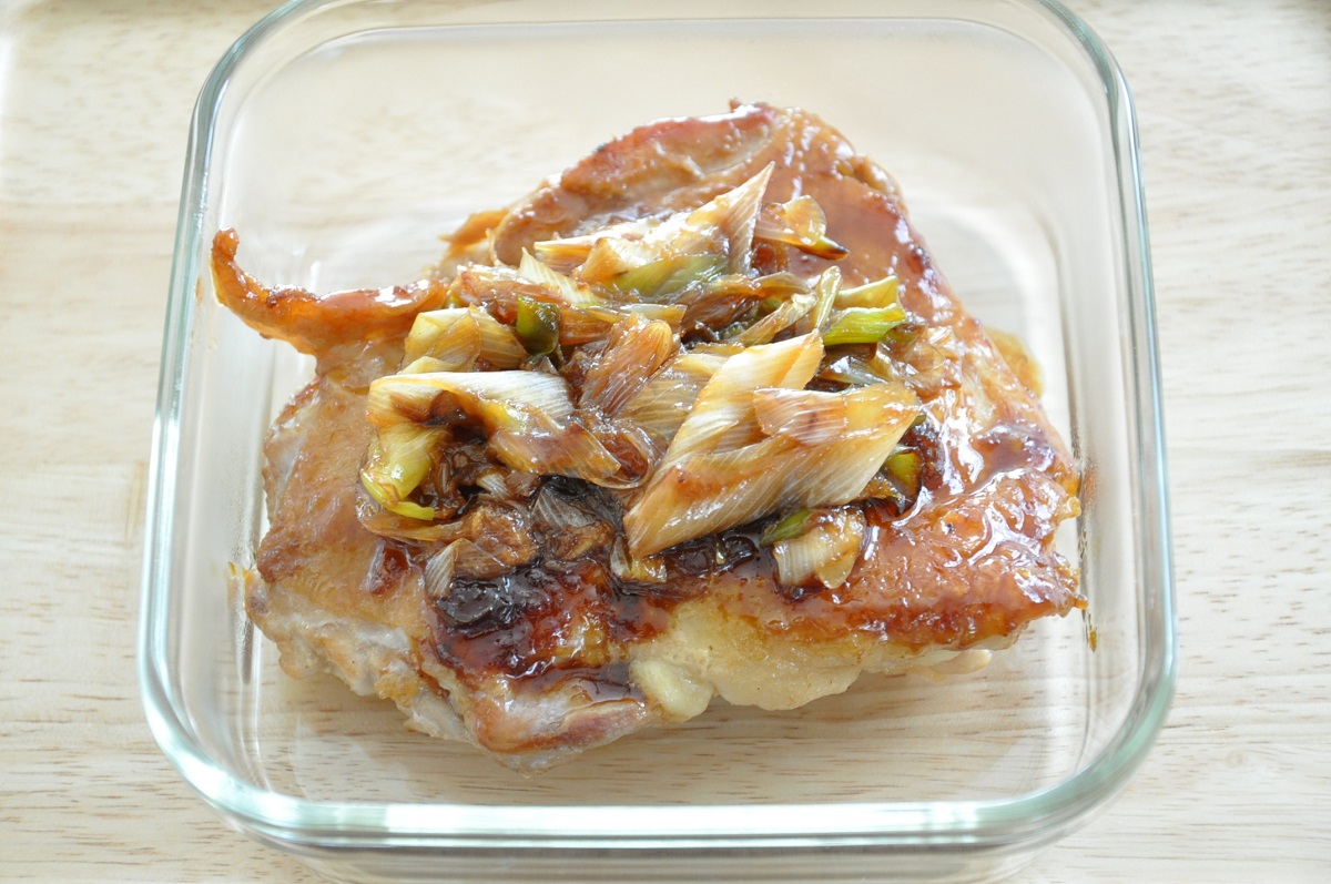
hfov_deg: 23.4
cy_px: 442
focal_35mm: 87
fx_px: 3213
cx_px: 666
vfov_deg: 15.7
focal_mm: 58
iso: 1600
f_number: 5
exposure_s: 1/30
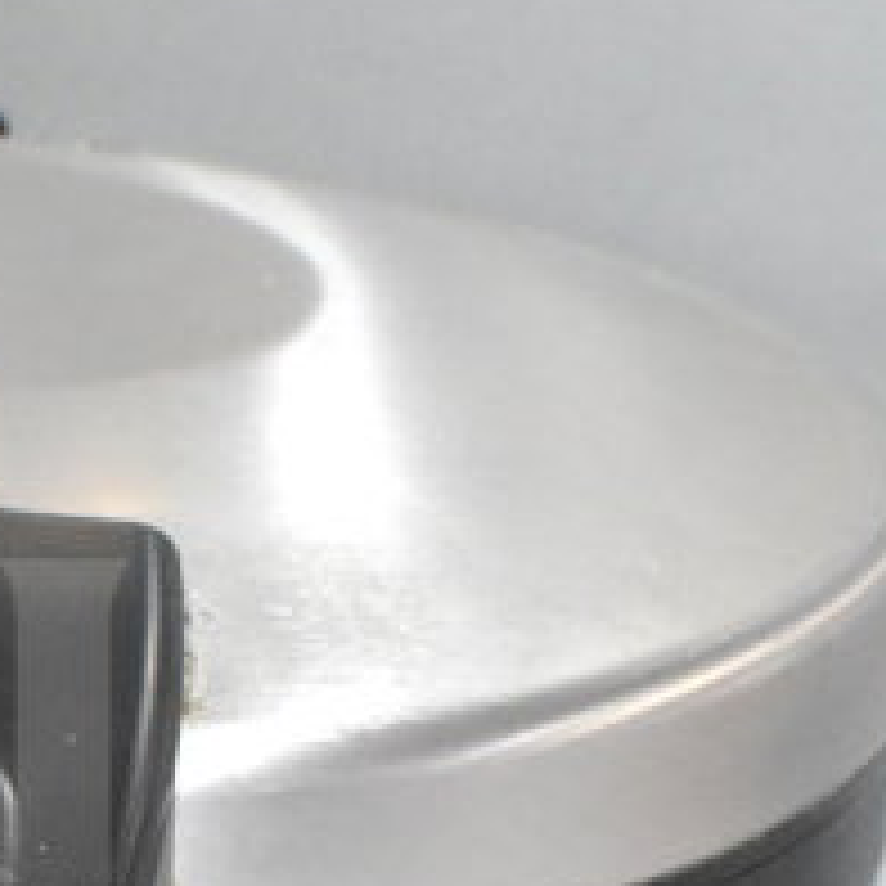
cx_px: -279
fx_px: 4112
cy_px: 915
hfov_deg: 11.9
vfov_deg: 12.1
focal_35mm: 142
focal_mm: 24
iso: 6400
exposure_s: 1/200
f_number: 7.1
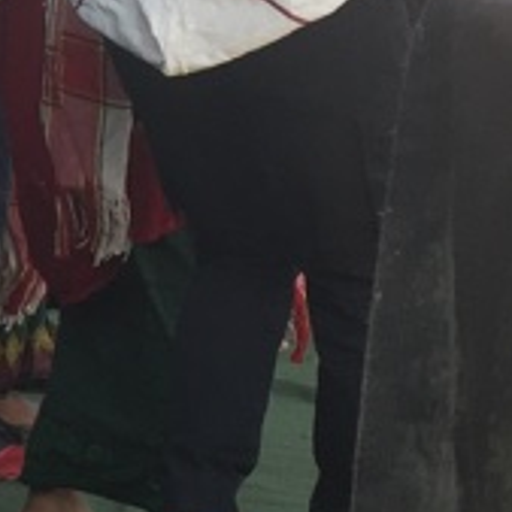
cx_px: -564
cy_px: 109
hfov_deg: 10.3
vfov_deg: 11.2
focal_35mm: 155
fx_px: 2594
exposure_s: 1/257
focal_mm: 4.15
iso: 32
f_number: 2.2
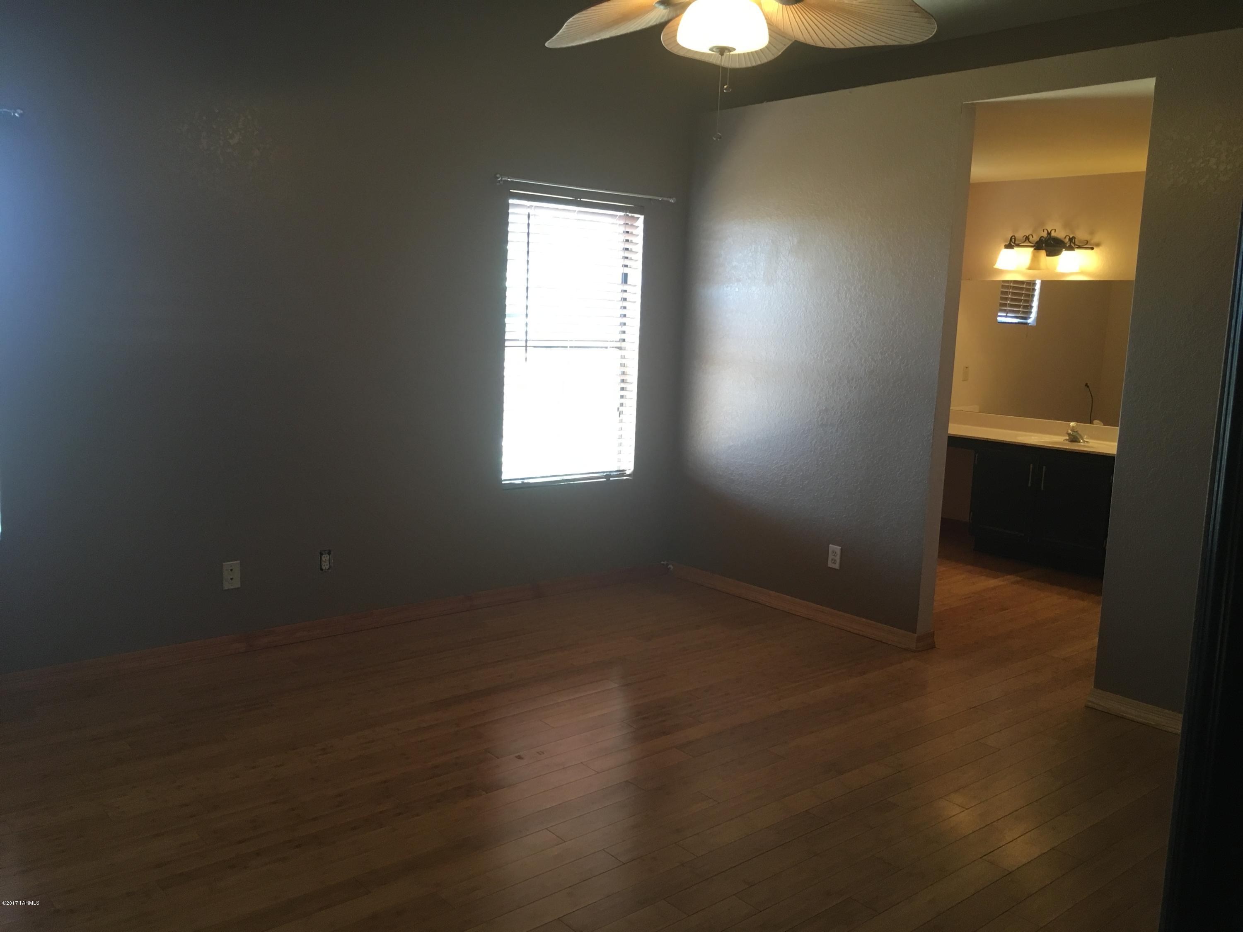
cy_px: 466
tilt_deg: -9.3
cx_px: 622
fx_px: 1041
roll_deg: -2.1
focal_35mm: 29
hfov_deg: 61.7
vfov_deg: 48.2
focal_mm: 4.15
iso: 80
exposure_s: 1/30
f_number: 2.2
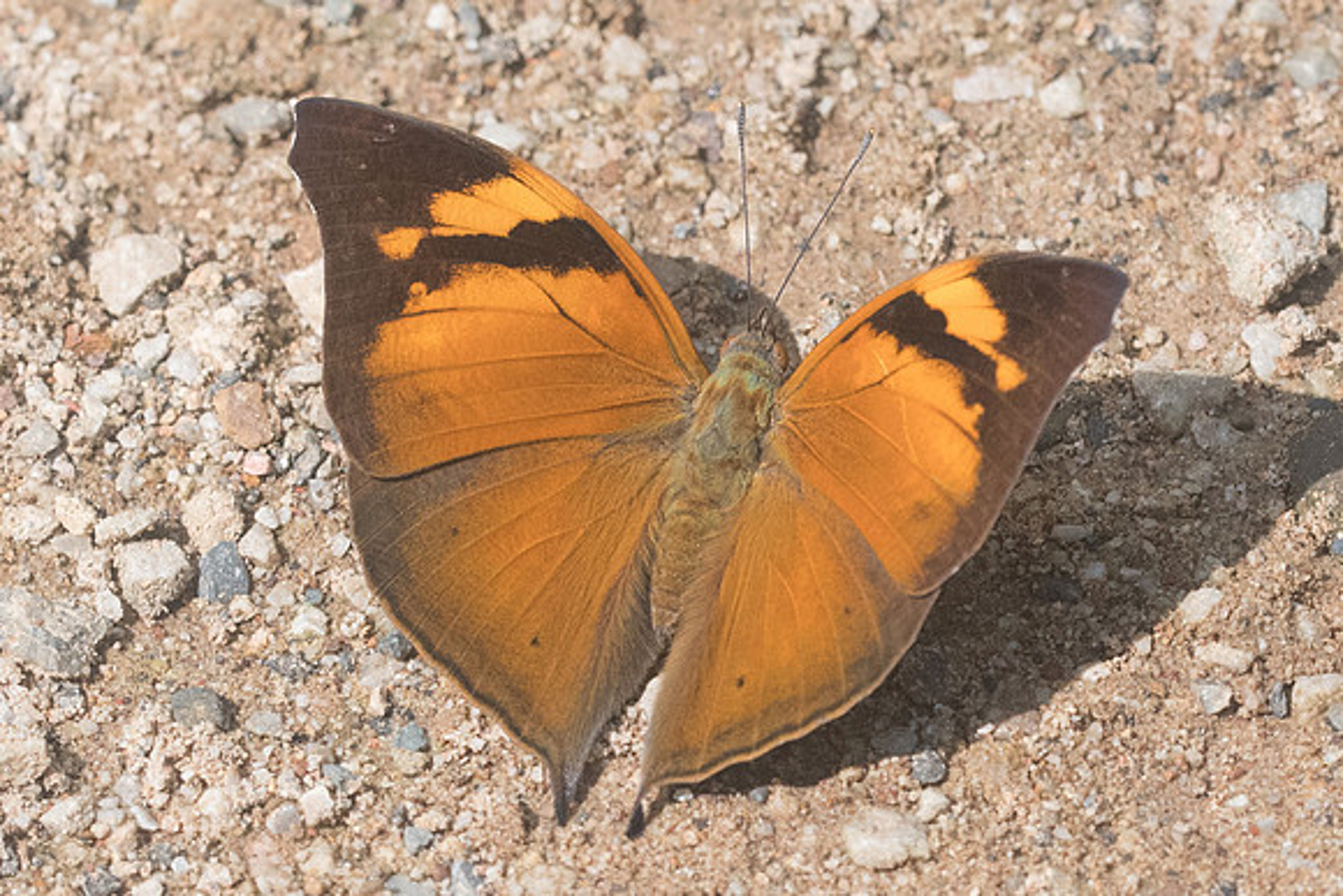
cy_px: 646
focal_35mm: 566
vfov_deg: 2.4
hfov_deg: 3.6
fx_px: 21107
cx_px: 793
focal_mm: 150
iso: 800
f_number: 6.3
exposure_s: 1/1600
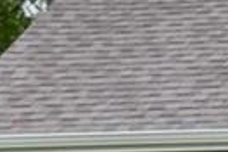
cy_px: 365
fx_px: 1913
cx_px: 618
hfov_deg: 6.4
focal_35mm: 302
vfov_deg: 4.4
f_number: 5.6
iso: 400
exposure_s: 1/125
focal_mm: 26
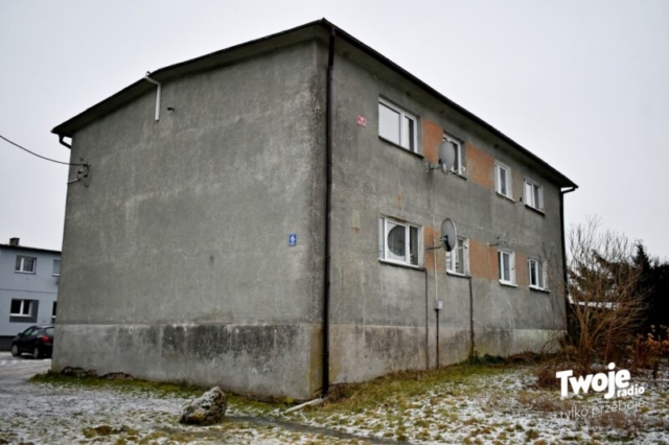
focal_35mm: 32
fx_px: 585
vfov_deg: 41.7
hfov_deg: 59.5
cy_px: 222
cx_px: 334
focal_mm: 21
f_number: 3.8
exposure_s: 1/800
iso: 800
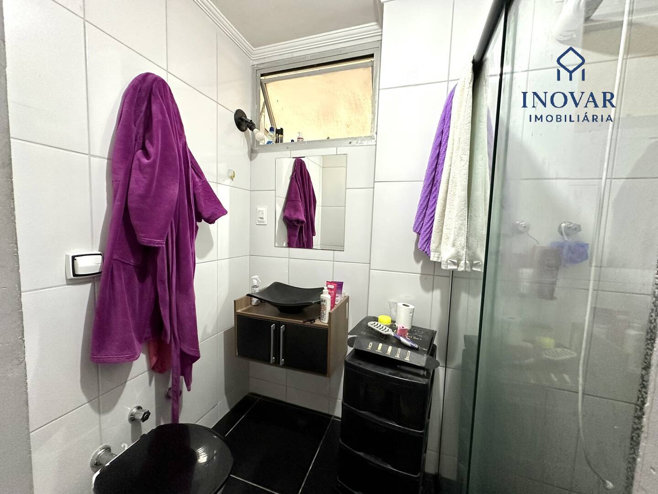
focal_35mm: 14
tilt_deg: -5.9
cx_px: 329
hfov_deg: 102.1
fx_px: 266
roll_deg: -2.0
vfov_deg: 85.7
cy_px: 247
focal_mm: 2.22
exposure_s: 1/60
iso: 320
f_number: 2.2
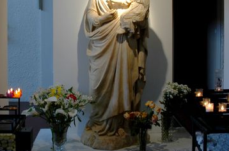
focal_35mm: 58
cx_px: 102
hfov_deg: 34.5
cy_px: 27
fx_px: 368
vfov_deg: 22.9
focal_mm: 18
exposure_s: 1/15
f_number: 3.5
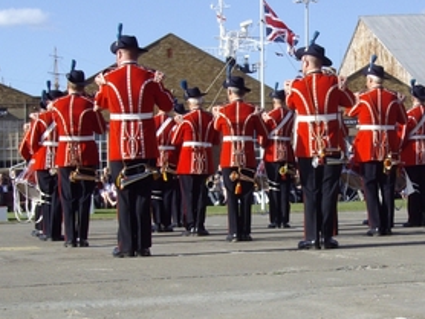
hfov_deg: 20.0
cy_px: 166
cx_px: 339
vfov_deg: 15.3
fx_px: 1192
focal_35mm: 97
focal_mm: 7.4
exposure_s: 1/320
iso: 80
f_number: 5.4
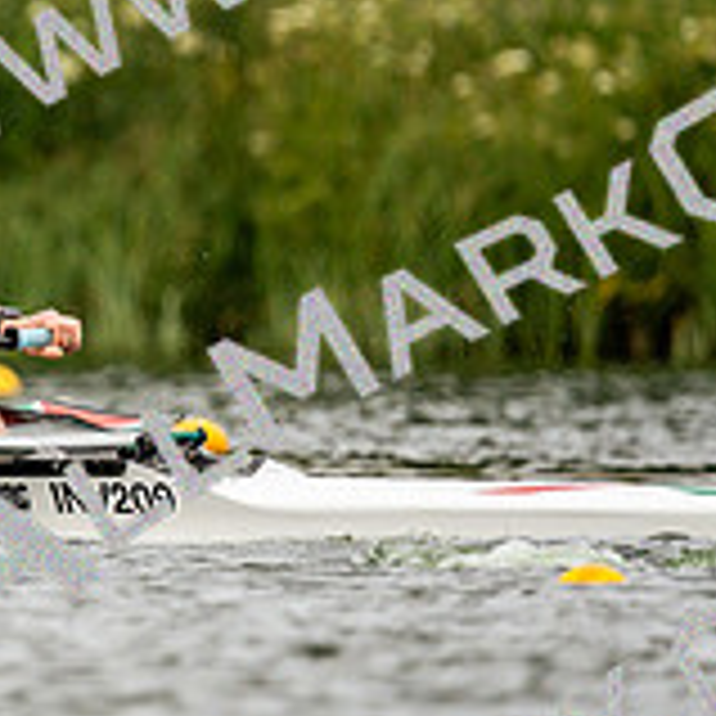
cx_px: -464
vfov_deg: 0.9
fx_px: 43597
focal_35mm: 1863
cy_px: 254
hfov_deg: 0.9
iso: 400
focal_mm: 600
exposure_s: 1/2000
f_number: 6.3
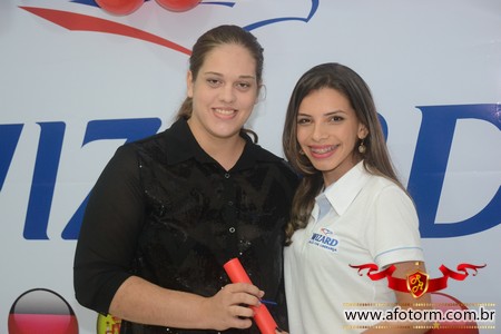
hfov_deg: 26.0
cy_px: 167
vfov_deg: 17.5
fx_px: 1085
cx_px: 250
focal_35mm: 78
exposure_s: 1/80
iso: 1600
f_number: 5
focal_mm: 52
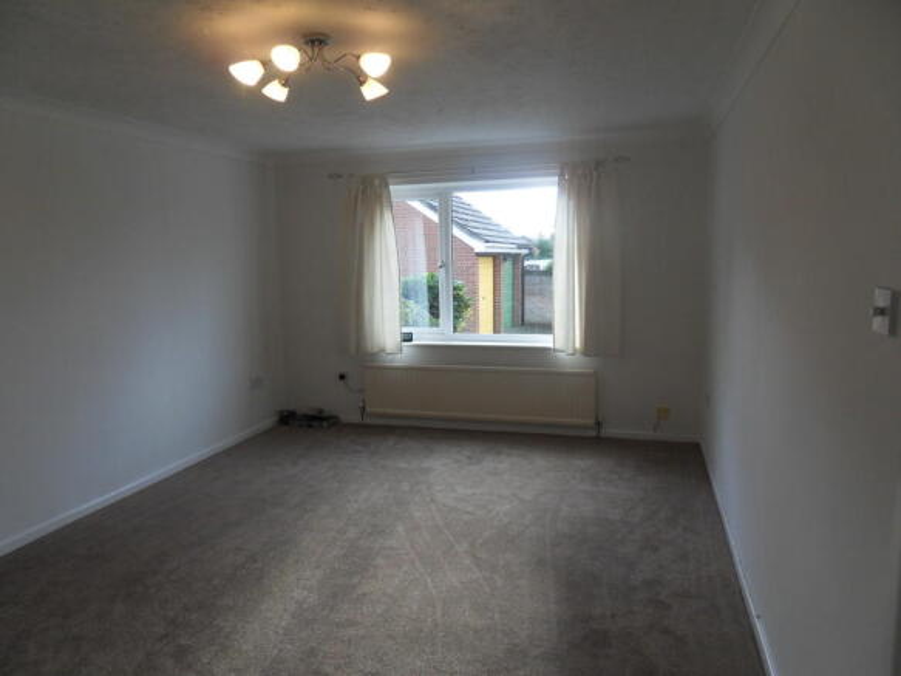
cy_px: 338
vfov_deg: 56.8
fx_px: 625
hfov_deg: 71.6
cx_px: 450
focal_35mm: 24
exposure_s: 1/60
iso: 100
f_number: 3.3
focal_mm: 4.2
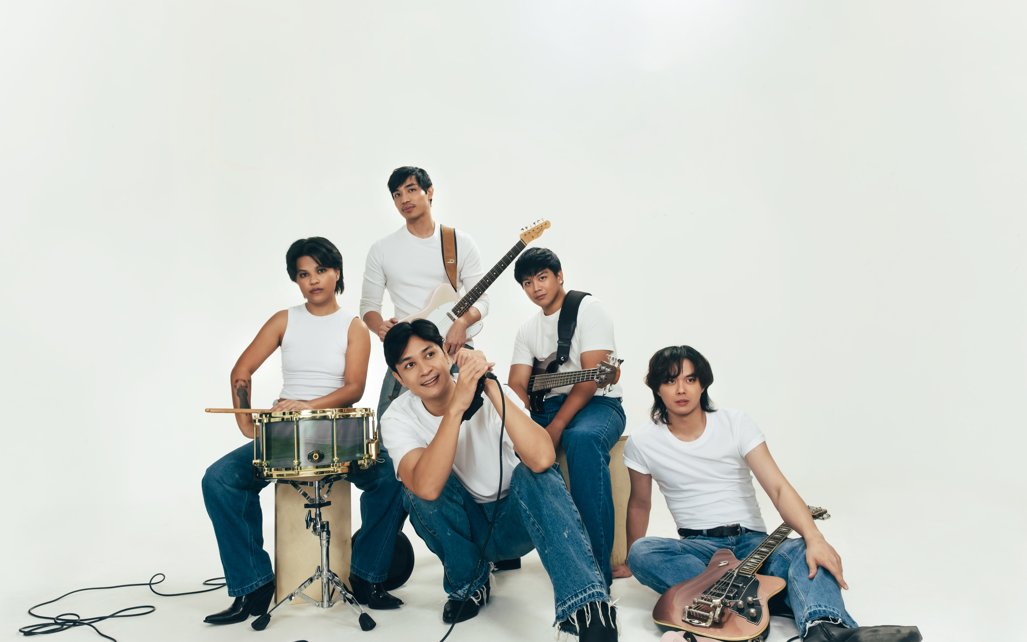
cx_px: 513
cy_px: 348
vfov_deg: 49.2
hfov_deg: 72.5
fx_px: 700
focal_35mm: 25
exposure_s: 1/80
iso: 125
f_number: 7.1
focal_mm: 16
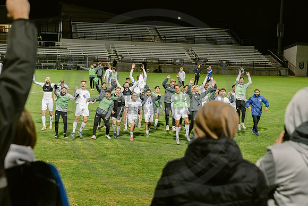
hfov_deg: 28.8
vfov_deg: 19.5
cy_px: 103
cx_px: 154
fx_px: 599
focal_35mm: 70
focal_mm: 70
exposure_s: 1/160
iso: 2000
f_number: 5
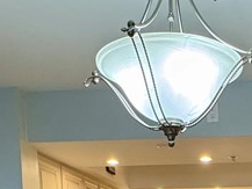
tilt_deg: -8.4
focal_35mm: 66
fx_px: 481
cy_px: 333
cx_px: 211
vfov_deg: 18.1
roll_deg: -0.4
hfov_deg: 28.6
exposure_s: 1/120
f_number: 2.2
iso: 250
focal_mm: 2.22
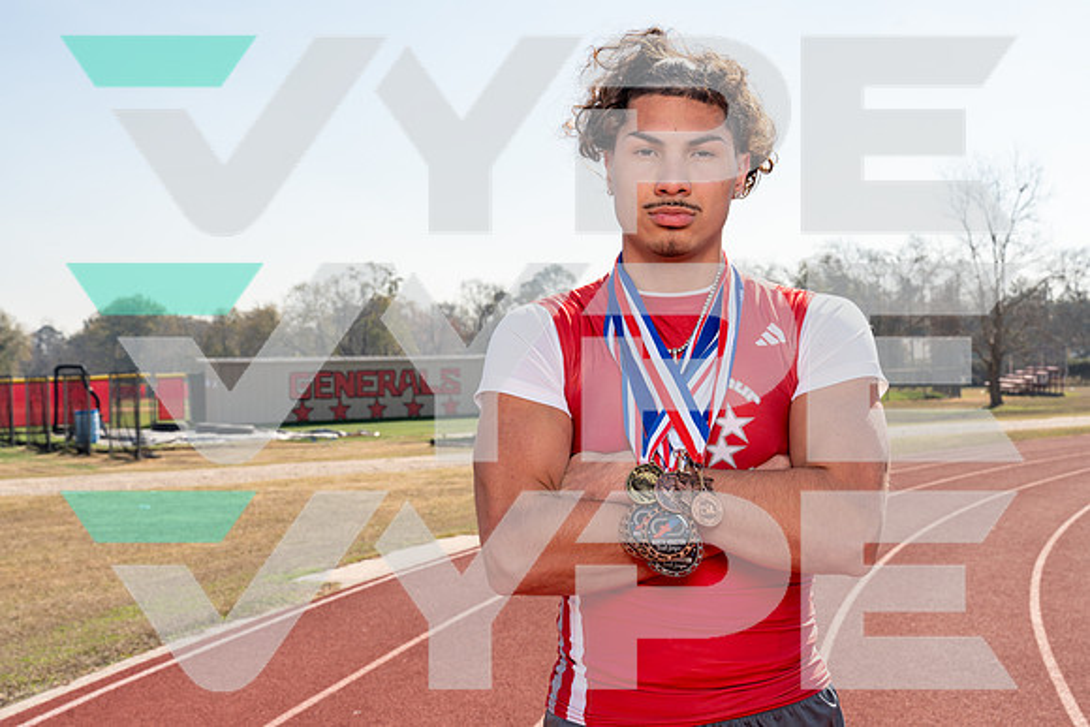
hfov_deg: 41.1
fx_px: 1454
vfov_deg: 28.1
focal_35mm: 48
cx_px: 545
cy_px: 364
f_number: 9
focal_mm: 48
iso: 125
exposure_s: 1/200
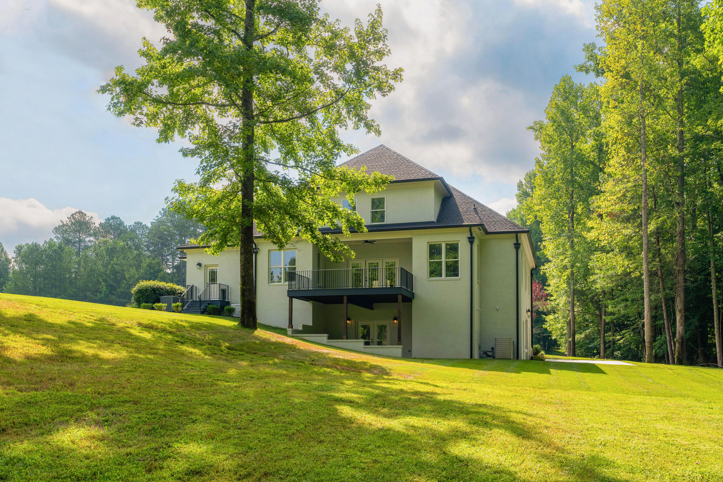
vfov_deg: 42.3
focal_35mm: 31
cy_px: 241
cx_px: 362
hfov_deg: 60.3
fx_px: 623
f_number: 7.1
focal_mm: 31
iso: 320
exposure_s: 1/400
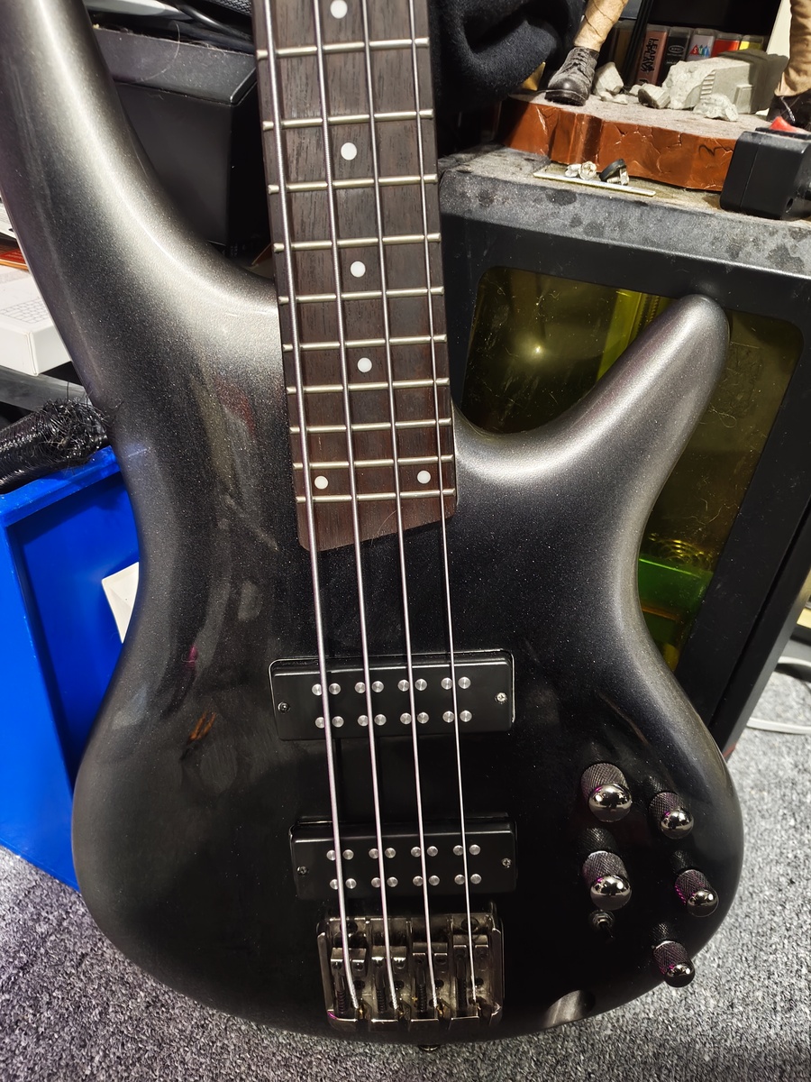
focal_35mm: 24
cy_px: 541
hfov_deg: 56.8
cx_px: 406
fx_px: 750
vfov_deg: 71.6
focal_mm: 5.56
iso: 9173
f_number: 1.88
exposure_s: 1/16.7
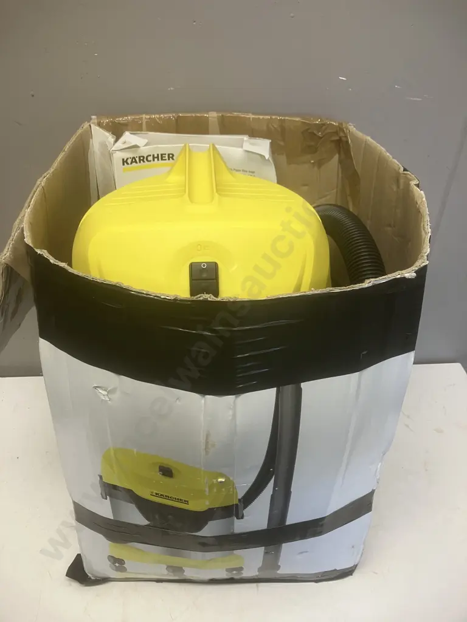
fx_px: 504
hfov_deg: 49.7
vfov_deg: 63.4
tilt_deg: -34.3
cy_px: 311
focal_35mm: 28
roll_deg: -1.6
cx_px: 234
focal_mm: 3.99
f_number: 1.8
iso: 50
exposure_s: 1/50
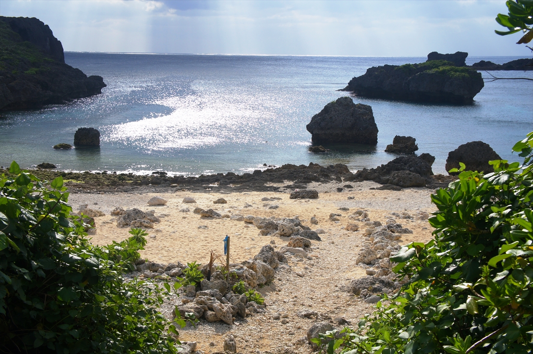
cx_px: 266
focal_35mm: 44
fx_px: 643
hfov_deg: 45.0
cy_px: 177
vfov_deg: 30.8
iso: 200
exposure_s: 1/640
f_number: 8
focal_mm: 29
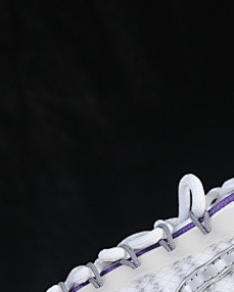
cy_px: 261
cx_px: 236
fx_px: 2302
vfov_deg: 7.2
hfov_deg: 5.8
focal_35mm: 266
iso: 160
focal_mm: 50
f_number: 8
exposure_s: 1/80
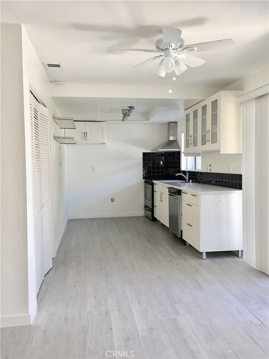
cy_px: 180
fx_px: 300
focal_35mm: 29
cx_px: 134
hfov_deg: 48.2
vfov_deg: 61.7
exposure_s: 1/30
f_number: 2.2
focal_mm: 4.15
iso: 40
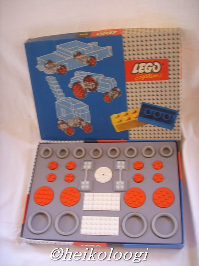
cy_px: 133
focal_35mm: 39
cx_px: 100
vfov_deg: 47.9
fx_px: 299
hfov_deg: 36.8
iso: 152
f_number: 3.5
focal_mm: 6.6
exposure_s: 1/15
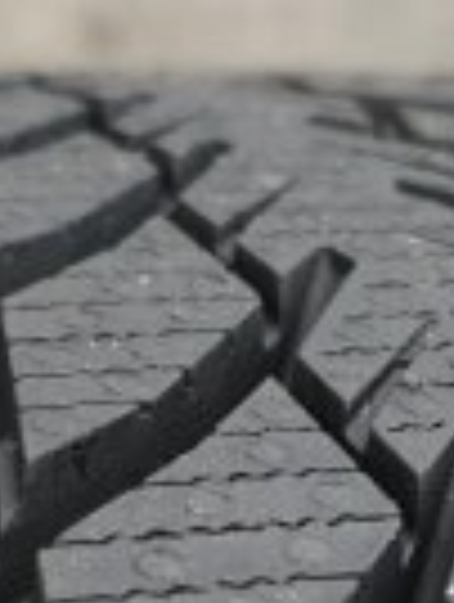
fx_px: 2022
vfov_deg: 16.8
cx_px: 319
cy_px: 472
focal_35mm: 116
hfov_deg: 12.8
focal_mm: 4.3
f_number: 1.5
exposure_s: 1/11
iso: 320
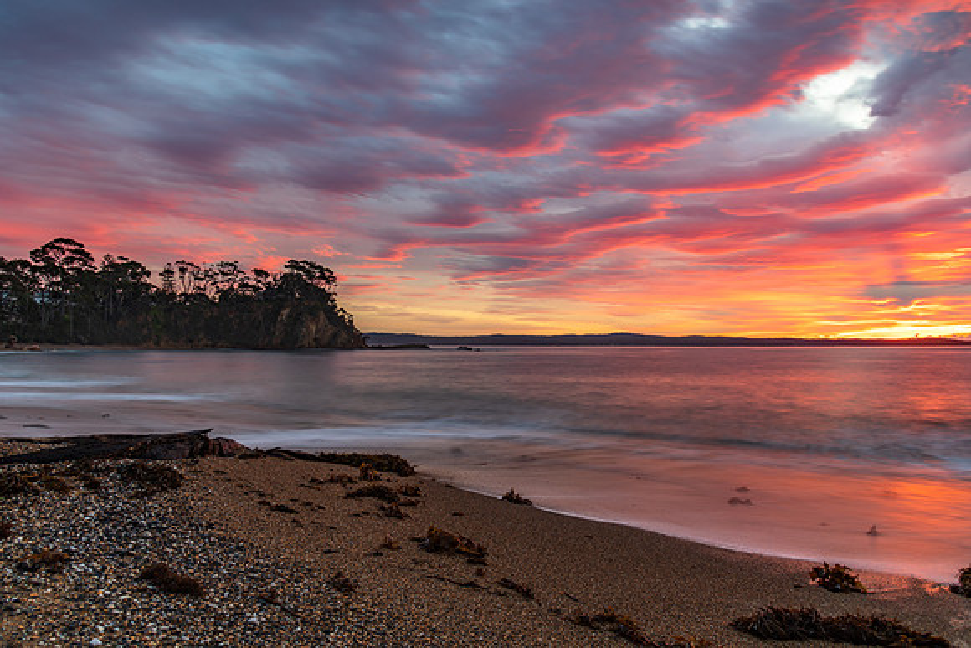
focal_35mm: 25
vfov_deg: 50.6
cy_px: 324
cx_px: 486
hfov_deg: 70.7
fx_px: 685
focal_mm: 24
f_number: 9
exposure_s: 5
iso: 100
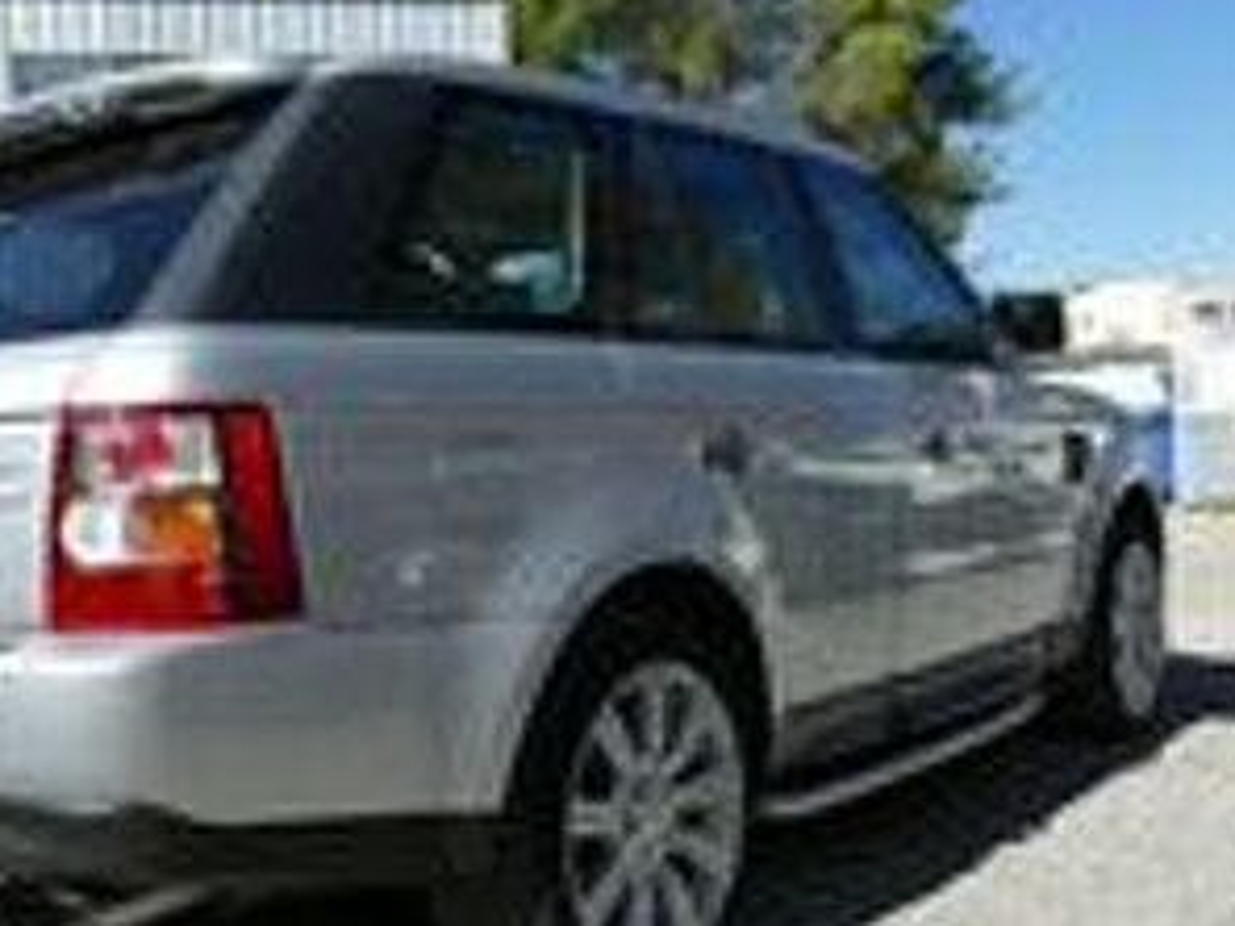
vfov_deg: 36.8
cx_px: 392
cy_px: 498
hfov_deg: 46.9
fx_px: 1391
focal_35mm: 39
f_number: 2.8
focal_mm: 9.12
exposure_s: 1/2000
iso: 125
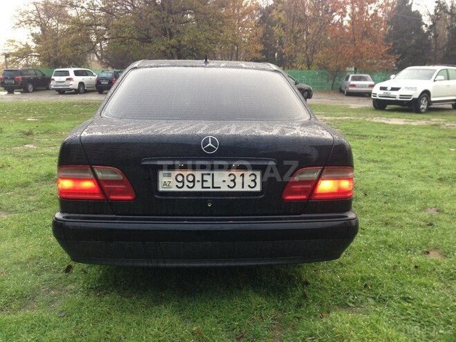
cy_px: 171
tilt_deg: -12.8
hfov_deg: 55.4
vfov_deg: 42.9
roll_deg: -1.5
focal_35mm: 33
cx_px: 228
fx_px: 435
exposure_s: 1/20
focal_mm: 4.12
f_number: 2.4
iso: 80
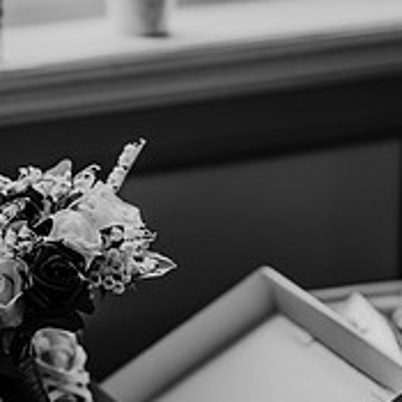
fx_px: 3140
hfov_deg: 7.3
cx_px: 108
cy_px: 257
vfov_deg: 7.3
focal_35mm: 239
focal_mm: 85
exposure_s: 1/160
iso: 160
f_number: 1.8
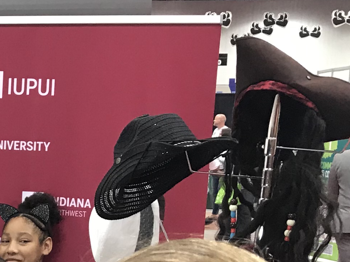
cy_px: 301
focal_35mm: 116
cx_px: -199
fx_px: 1173
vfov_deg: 12.5
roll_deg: -0.4
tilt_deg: -8.8
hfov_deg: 15.5
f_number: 1.8
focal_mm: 3.99
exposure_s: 1/20
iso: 40
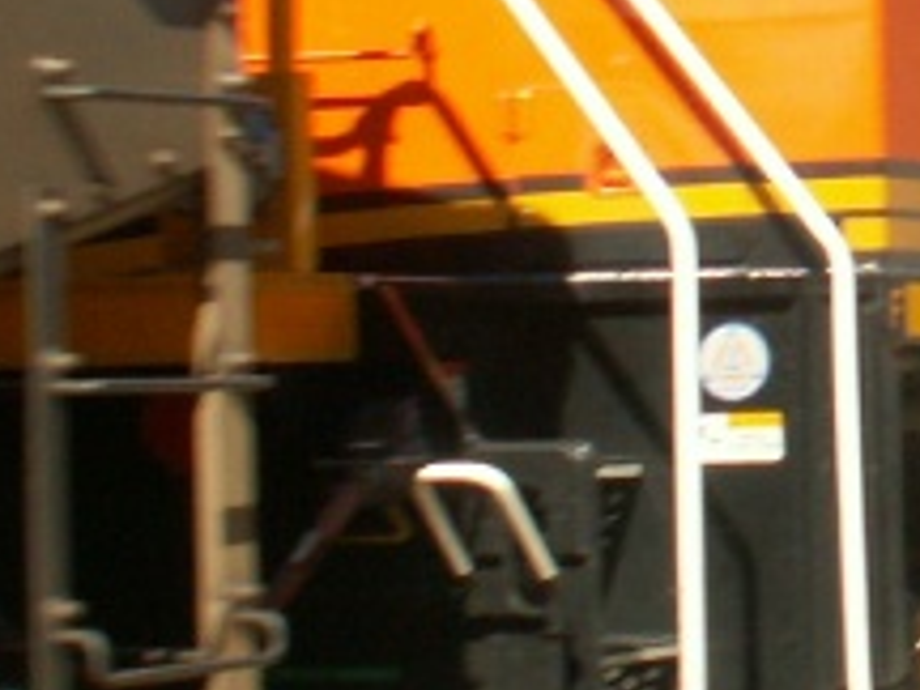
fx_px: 4412
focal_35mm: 166
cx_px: 1410
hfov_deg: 11.4
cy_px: 85
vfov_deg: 8.9
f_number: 4.5
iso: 50
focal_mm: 5.86
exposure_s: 1/250
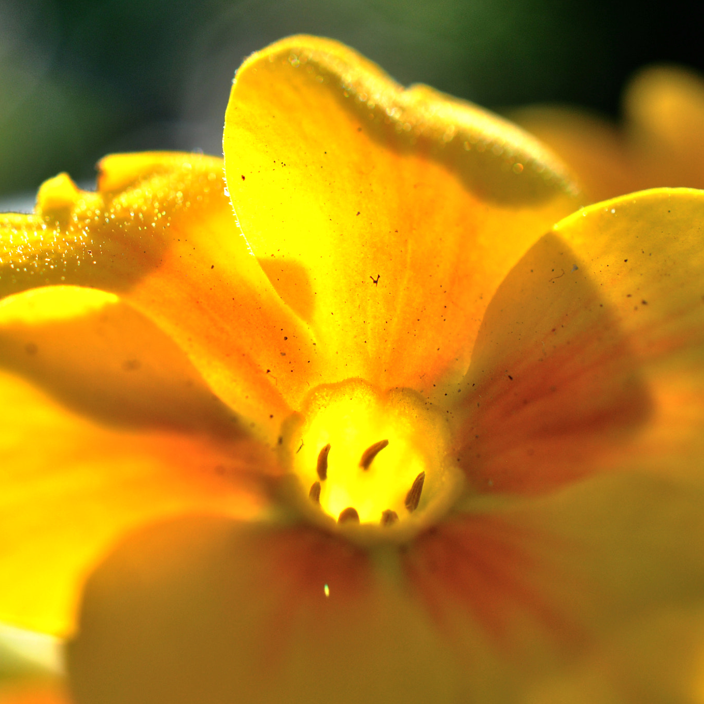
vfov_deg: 22.5
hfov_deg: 22.4
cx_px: 288
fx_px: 1772
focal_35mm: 77
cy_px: 354
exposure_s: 1/320
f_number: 9
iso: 400
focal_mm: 40
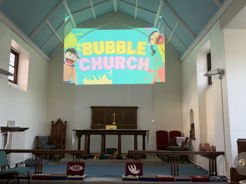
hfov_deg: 56.8
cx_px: 123
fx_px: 227
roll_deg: -0.4
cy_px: 92
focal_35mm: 32
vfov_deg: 44.2
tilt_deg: +8.7
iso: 200
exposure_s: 1/50
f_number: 1.8
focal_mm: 6.93
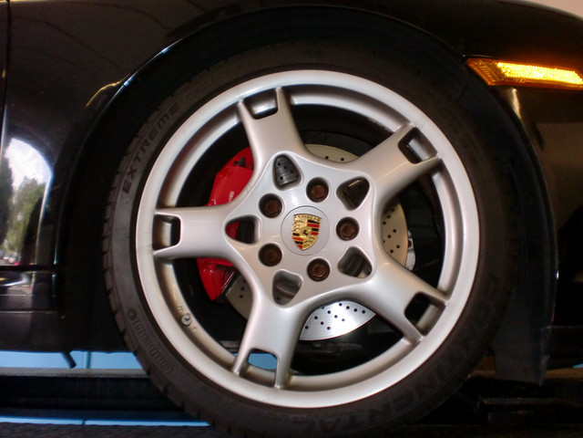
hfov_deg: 52.6
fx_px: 589
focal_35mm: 35
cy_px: 219
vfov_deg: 40.7
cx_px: 292
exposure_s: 1/60
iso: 200
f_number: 3.1
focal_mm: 6.3
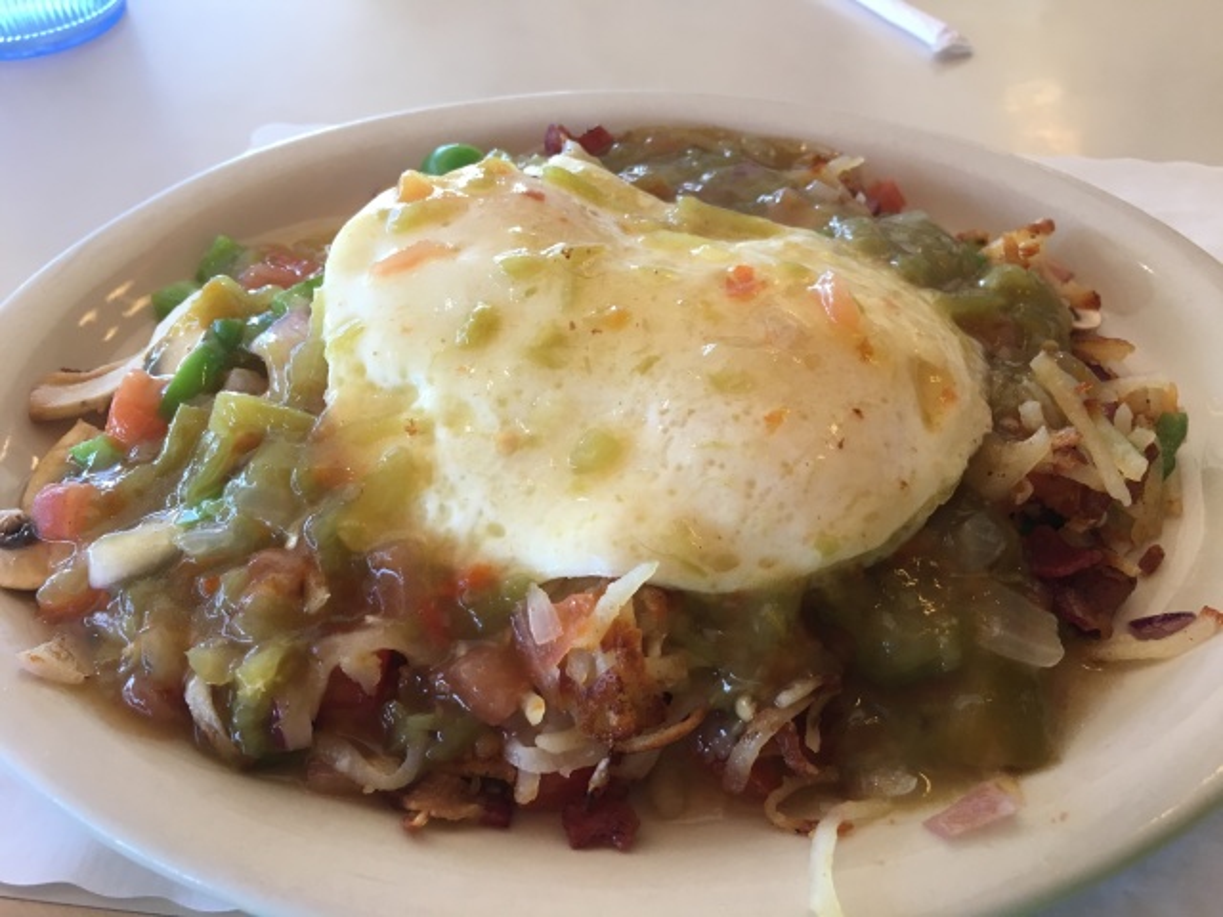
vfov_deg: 48.2
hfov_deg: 61.7
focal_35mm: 29
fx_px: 1025
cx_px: 612
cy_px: 458
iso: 40
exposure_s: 1/30
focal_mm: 4.15
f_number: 2.2
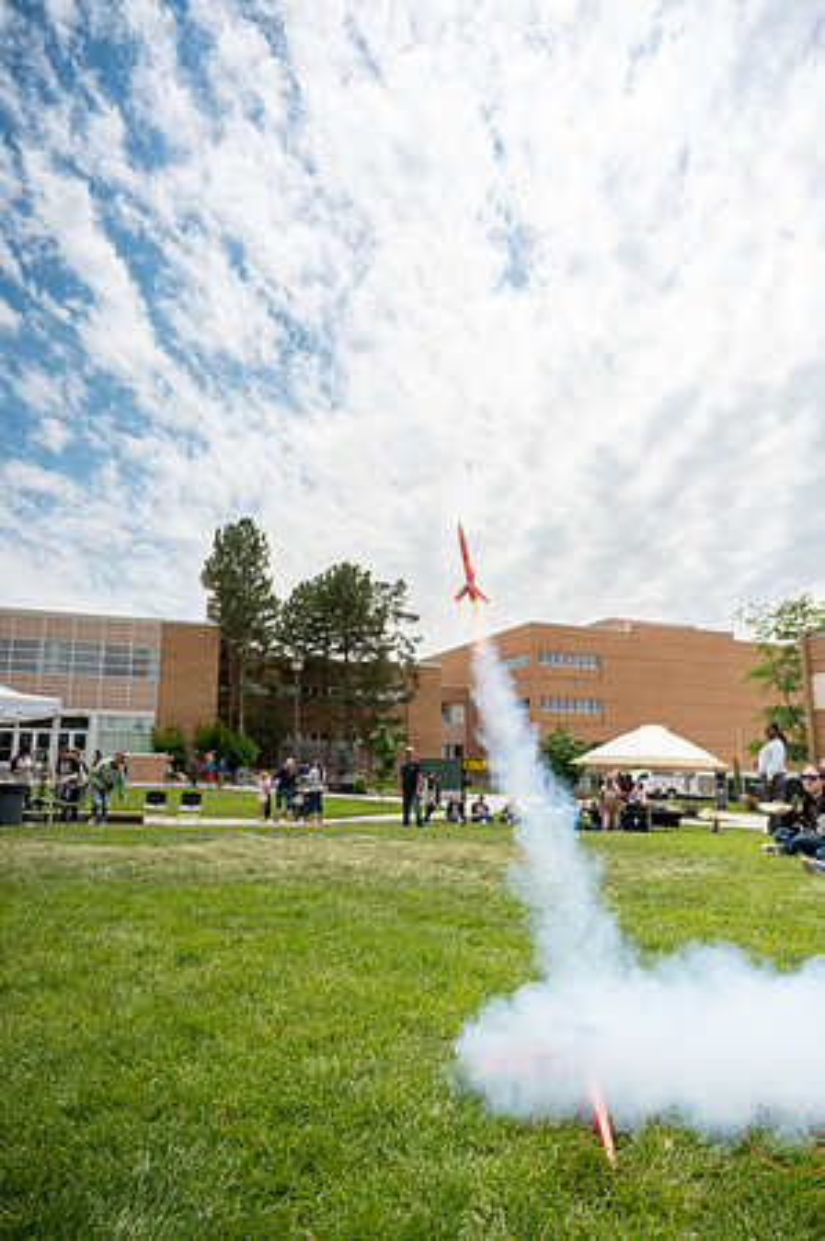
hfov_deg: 53.0
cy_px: 620
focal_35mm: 24
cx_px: 412
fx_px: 827
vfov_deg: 73.8
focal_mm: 24
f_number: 4
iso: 250
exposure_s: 1/5000
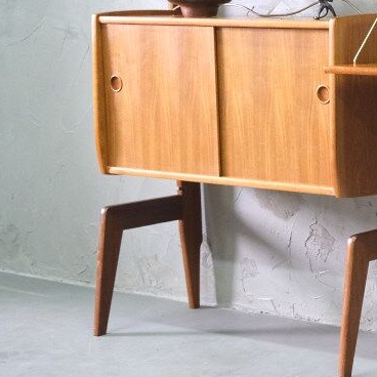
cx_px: 624
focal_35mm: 97
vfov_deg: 17.9
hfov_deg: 15.9
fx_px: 1195
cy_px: 170
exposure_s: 1/30
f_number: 4
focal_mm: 22.3
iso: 2500
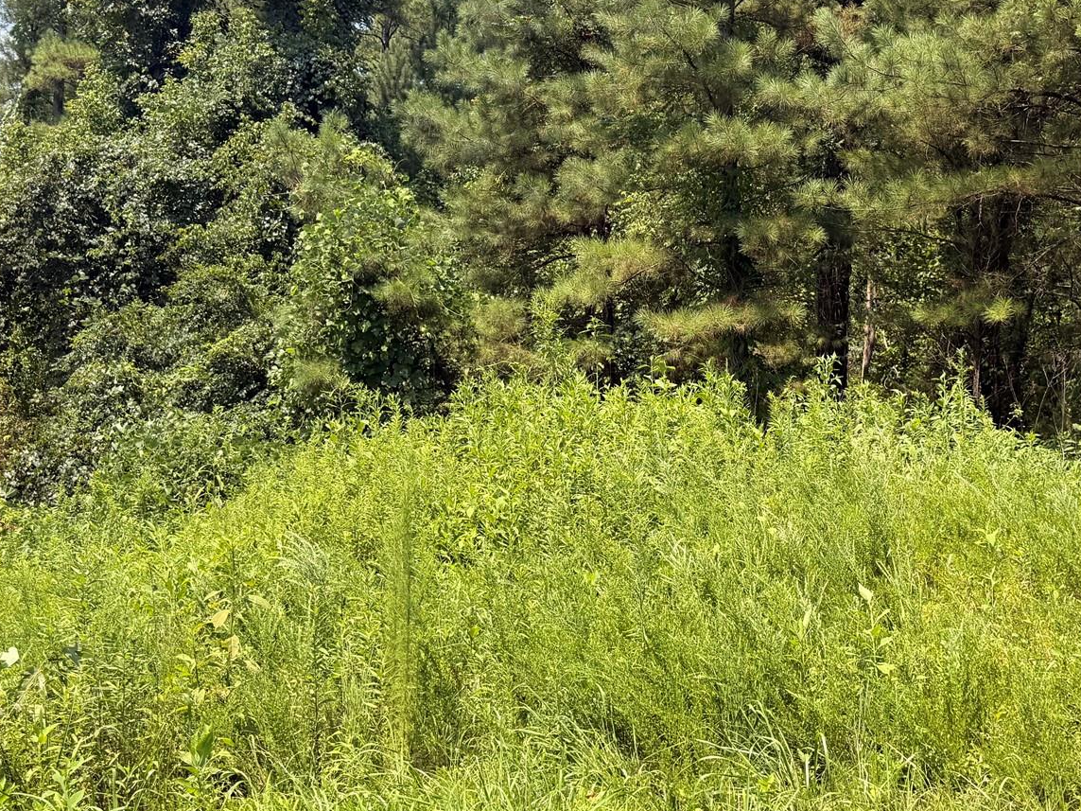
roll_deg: -2.0
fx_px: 1343
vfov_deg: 33.5
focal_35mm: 43
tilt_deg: +6.6
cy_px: 326
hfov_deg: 43.3
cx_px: 712
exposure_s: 1/2232
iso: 80
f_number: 1.78
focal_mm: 6.76
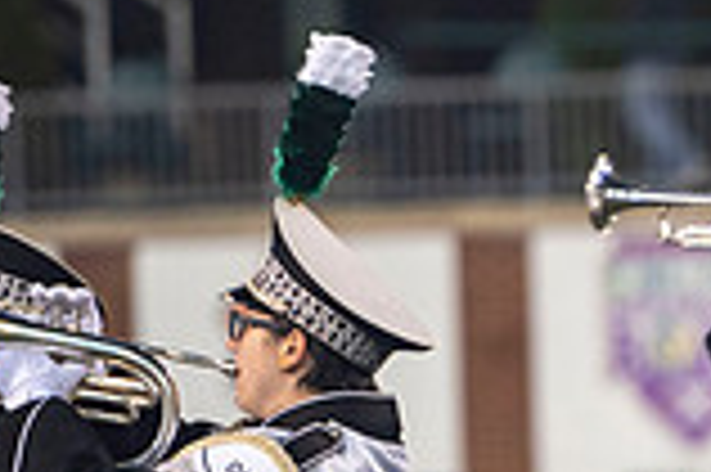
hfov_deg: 2.8
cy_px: 508
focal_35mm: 732
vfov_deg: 1.9
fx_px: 14442
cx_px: 1134
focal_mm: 200
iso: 1000
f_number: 2.8
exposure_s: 1/500
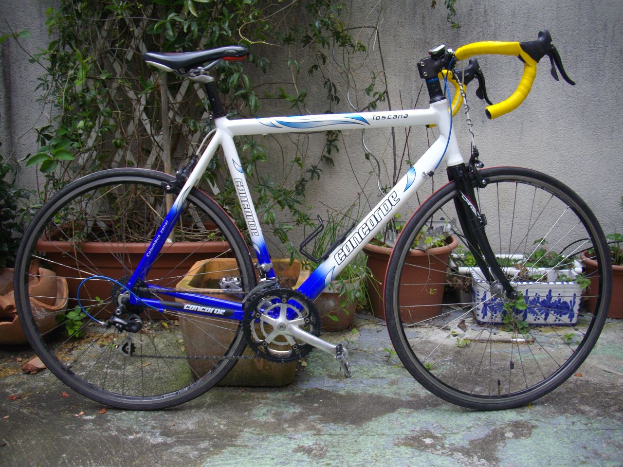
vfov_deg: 38.7
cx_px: 312
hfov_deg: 50.1
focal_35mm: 37
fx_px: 666
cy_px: 234
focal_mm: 6.2
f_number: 2.8
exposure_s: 1/125
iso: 100
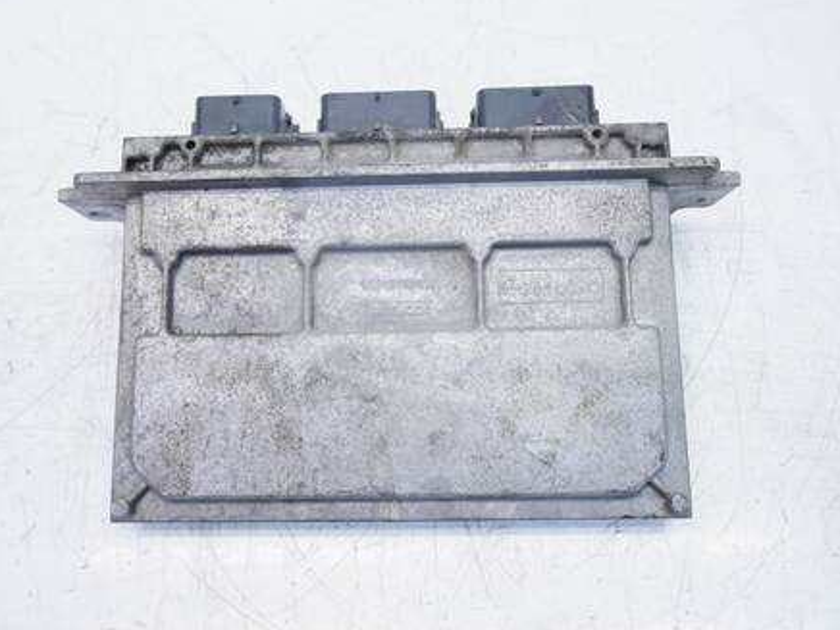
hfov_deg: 55.3
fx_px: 801
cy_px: 320
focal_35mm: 33
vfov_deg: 42.9
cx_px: 393
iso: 200
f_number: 3.7
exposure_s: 1/60
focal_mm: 15
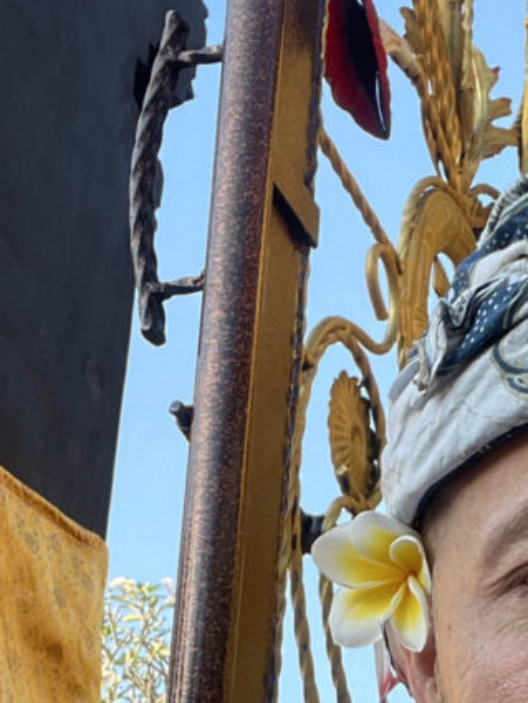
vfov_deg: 22.9
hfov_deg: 18.1
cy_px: 744
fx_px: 1647
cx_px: 399
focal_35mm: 81
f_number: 2.2
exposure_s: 1/121
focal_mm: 2.71
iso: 32
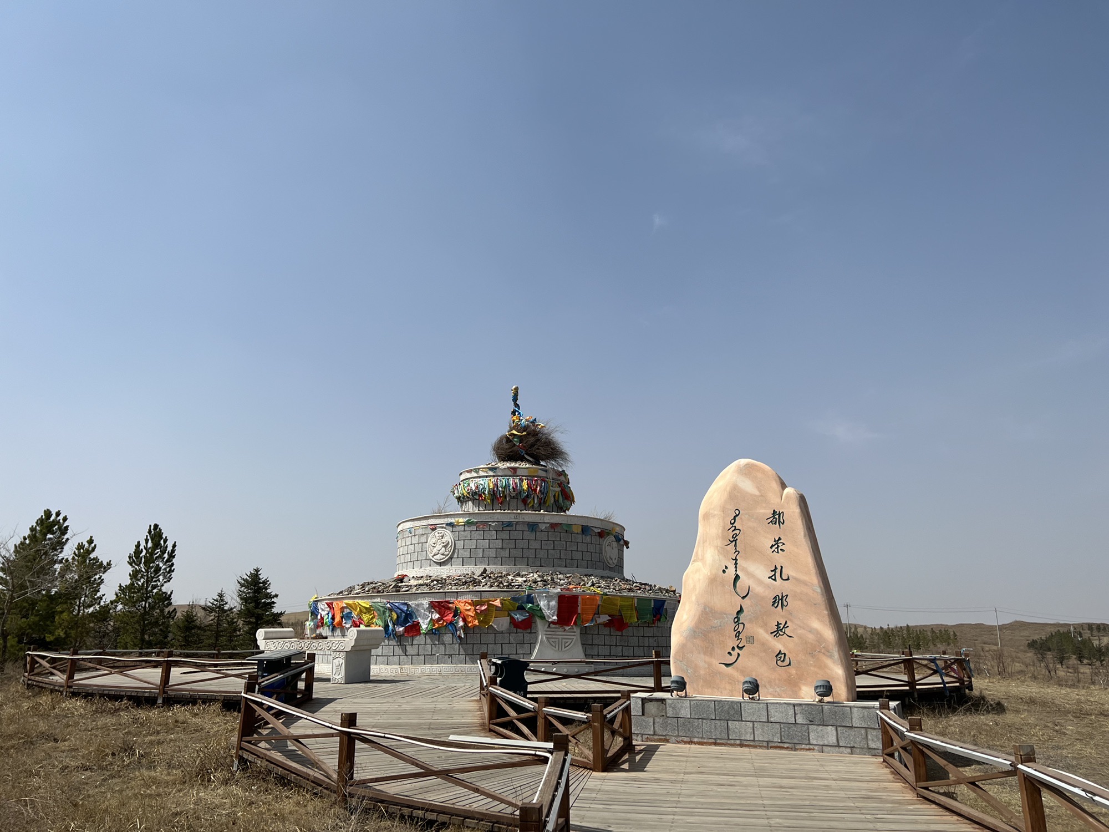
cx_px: 554
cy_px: 416
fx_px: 833
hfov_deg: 67.3
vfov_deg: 53.1
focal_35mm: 26
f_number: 1.5
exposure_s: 1/9434
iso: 50
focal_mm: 5.7
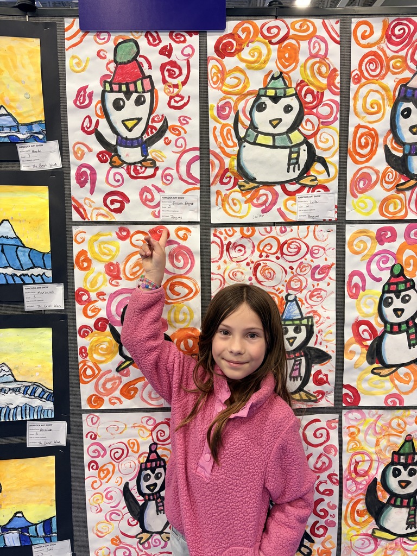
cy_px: 278
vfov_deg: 67.3
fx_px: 418
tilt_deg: -4.9
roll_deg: +0.4
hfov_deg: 53.1
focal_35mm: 26
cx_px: 208
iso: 125
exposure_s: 1/60
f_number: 1.6
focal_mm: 5.96
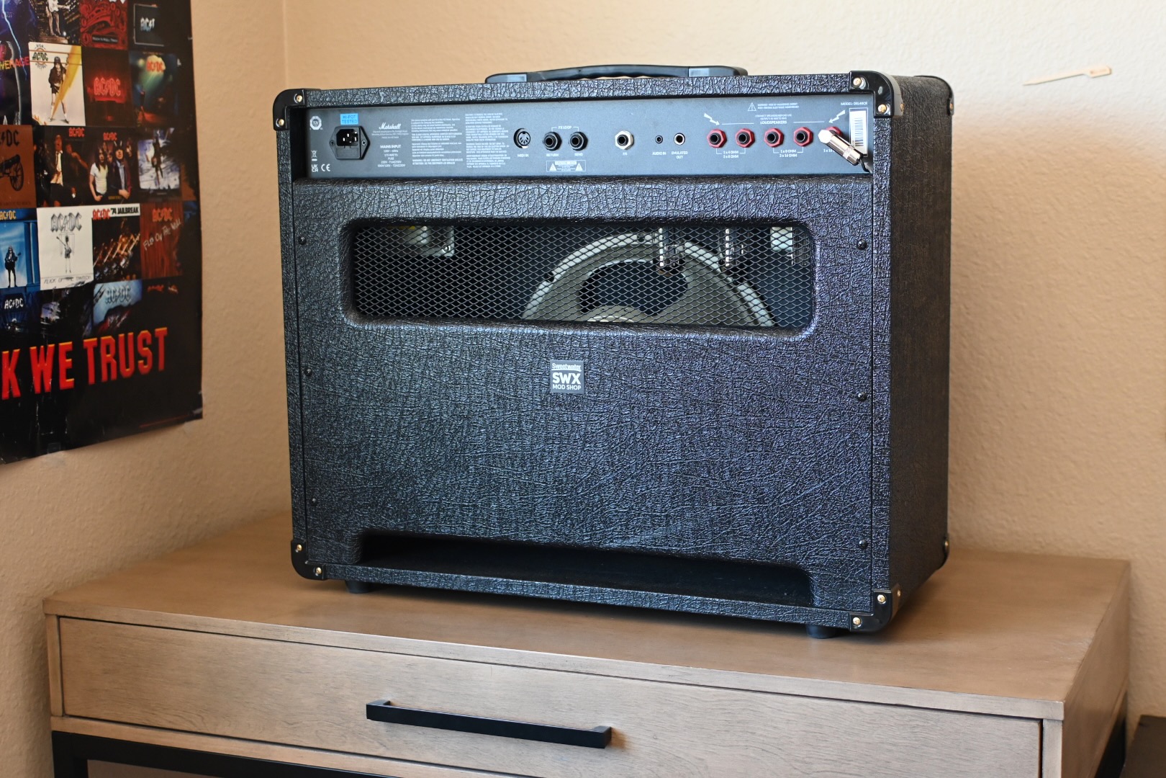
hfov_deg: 37.9
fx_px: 1700
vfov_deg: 25.8
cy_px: 389
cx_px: 583
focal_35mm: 52
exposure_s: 1/125
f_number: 2.8
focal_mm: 35
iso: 1250
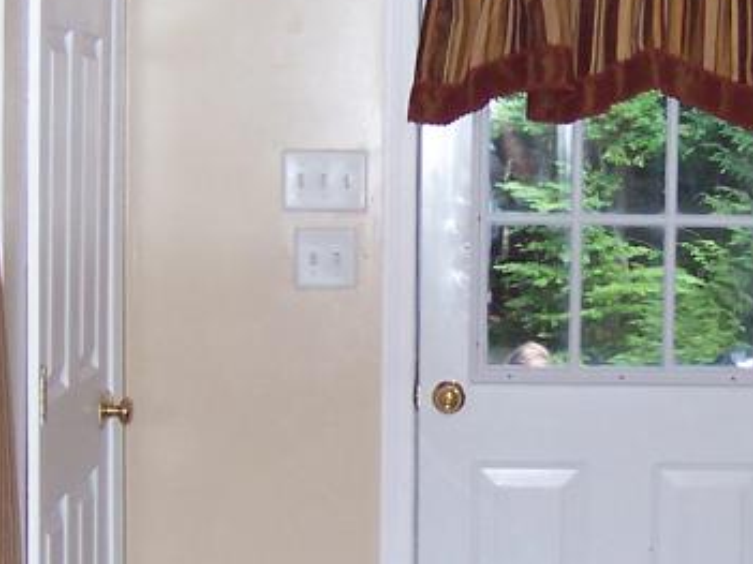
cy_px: 242
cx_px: 579
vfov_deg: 14.1
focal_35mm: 105
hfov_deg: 18.6
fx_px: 2283
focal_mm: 5.6
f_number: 2.8
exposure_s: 1/60
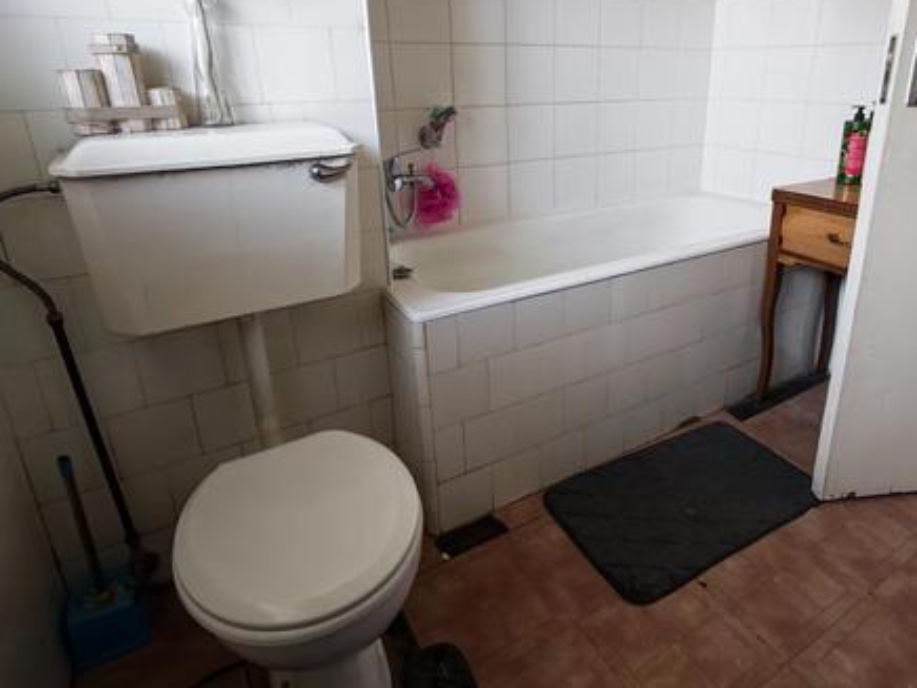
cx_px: 547
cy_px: 261
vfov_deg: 60.3
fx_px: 583
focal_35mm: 22
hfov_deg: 75.6
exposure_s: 1/50
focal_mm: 1.96
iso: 320
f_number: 2.2
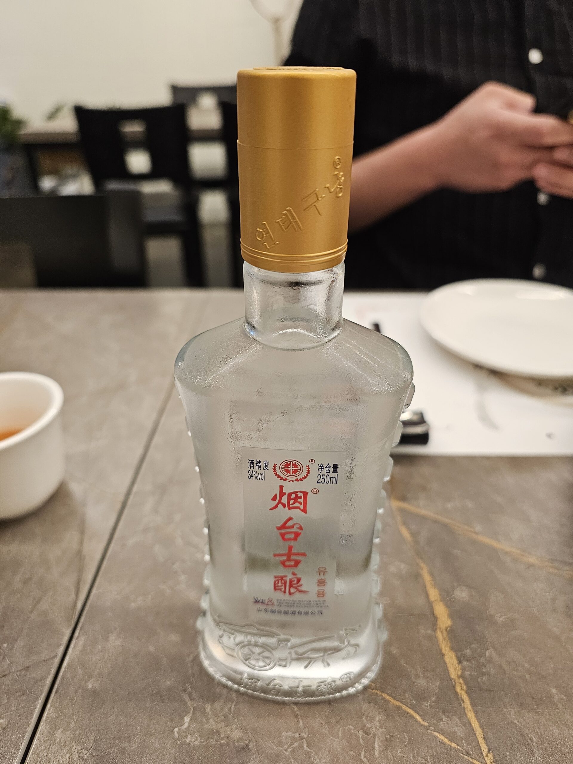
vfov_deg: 73.9
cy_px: 382
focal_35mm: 23
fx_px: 508
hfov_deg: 58.9
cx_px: 286
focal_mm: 6.3
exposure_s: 1/120
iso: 320
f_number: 1.7
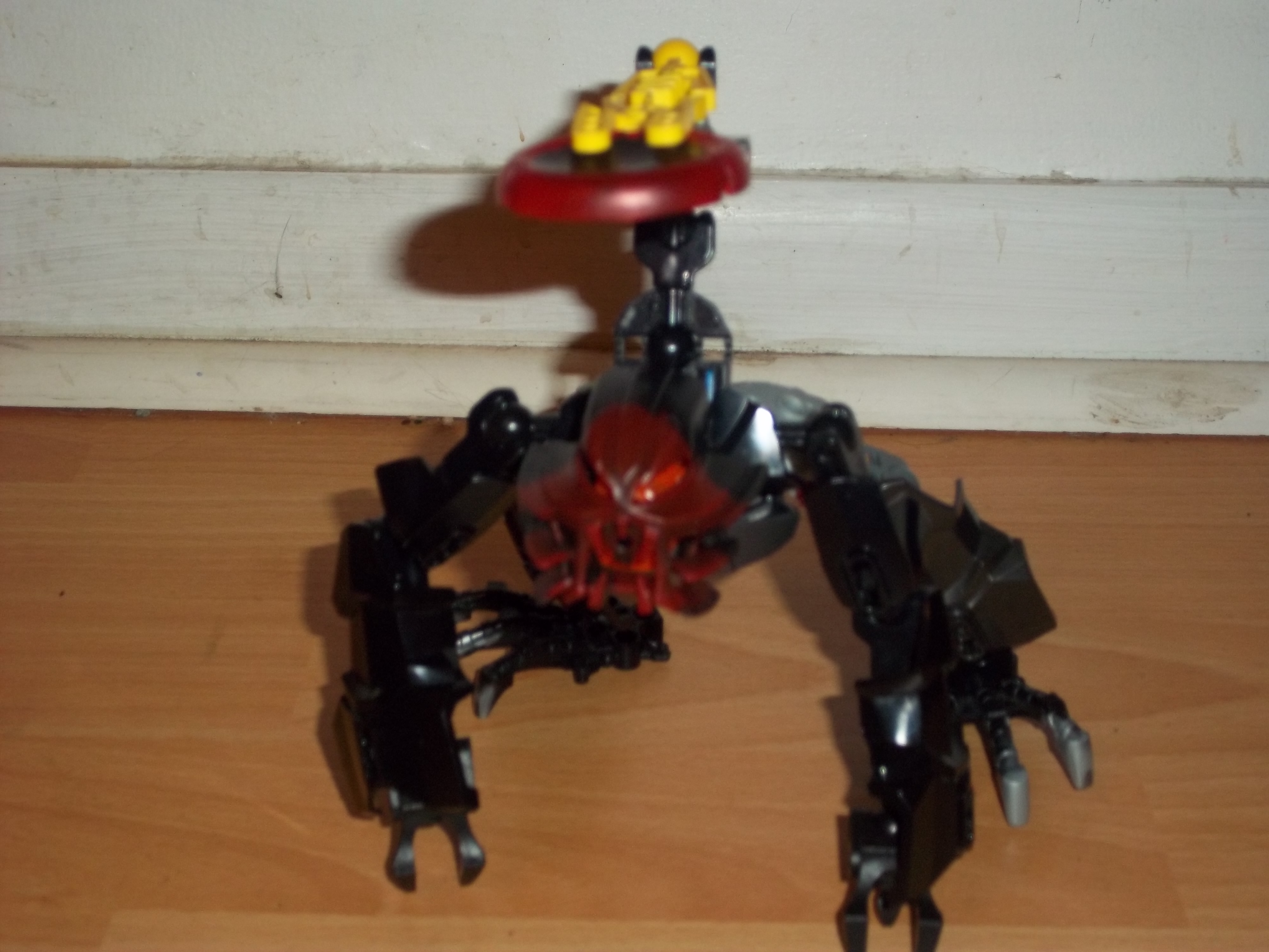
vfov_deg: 25.7
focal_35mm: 57
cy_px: 476
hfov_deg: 33.8
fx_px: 2090
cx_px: 634
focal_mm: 10.1
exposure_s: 1/40
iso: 160
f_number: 3.9
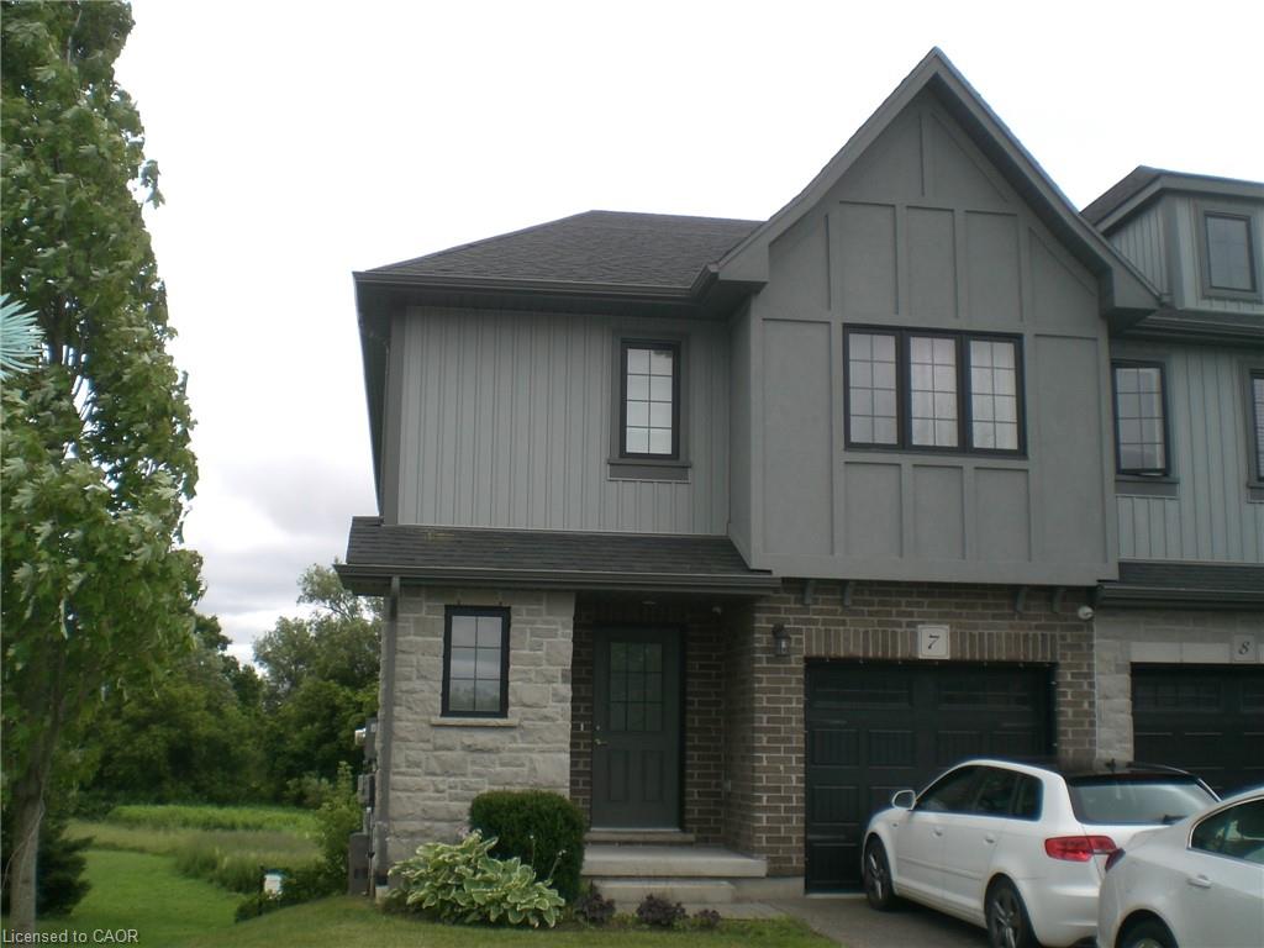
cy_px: 474
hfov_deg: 49.0
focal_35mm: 38
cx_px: 632
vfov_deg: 37.7
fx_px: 1388
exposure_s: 1/320
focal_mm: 6.3
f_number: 4.4
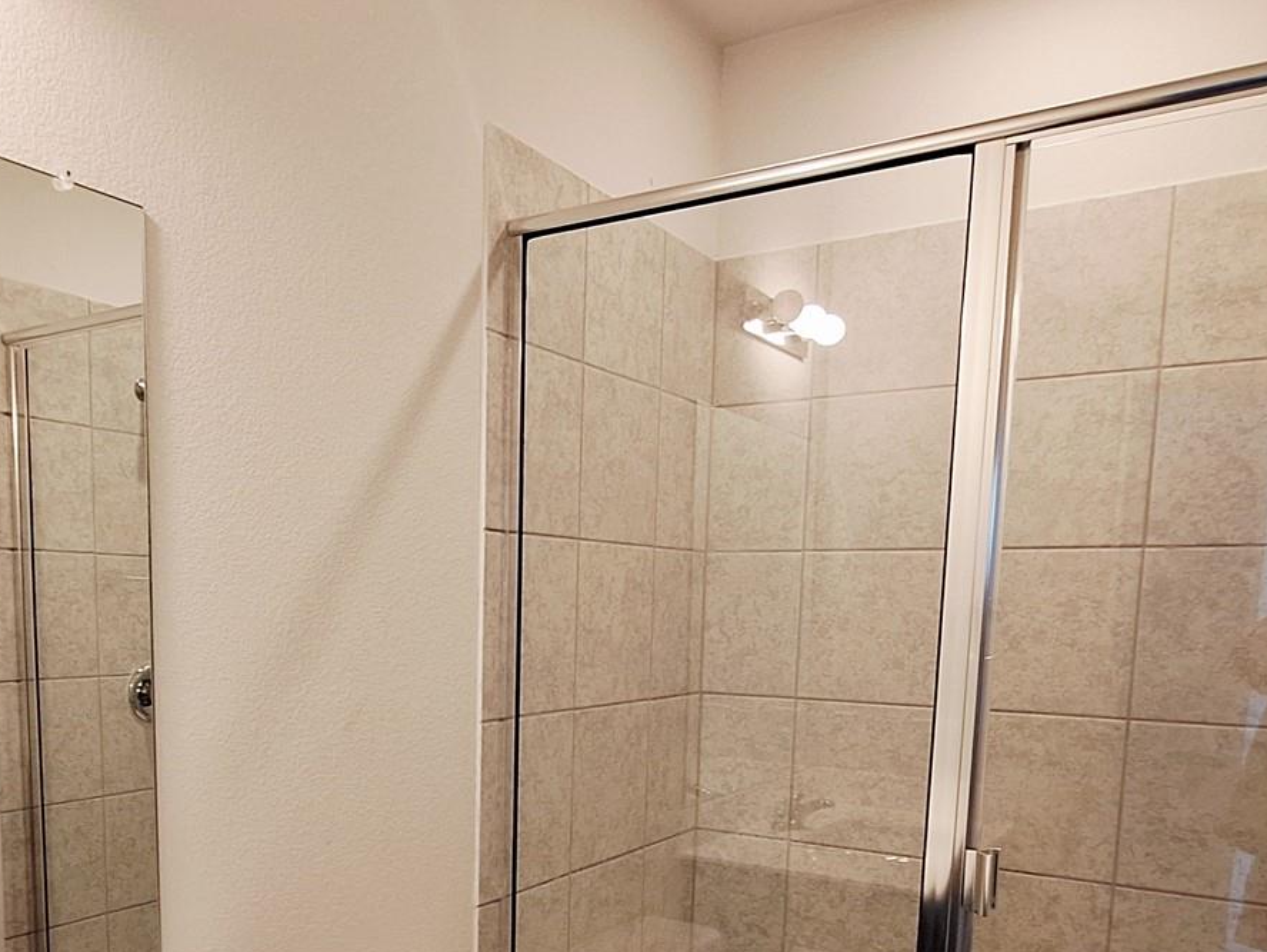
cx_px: 481
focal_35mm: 30
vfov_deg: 44.7
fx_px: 1098
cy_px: 753
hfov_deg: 59.2
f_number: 2.2
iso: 80
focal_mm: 1.74
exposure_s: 1/40
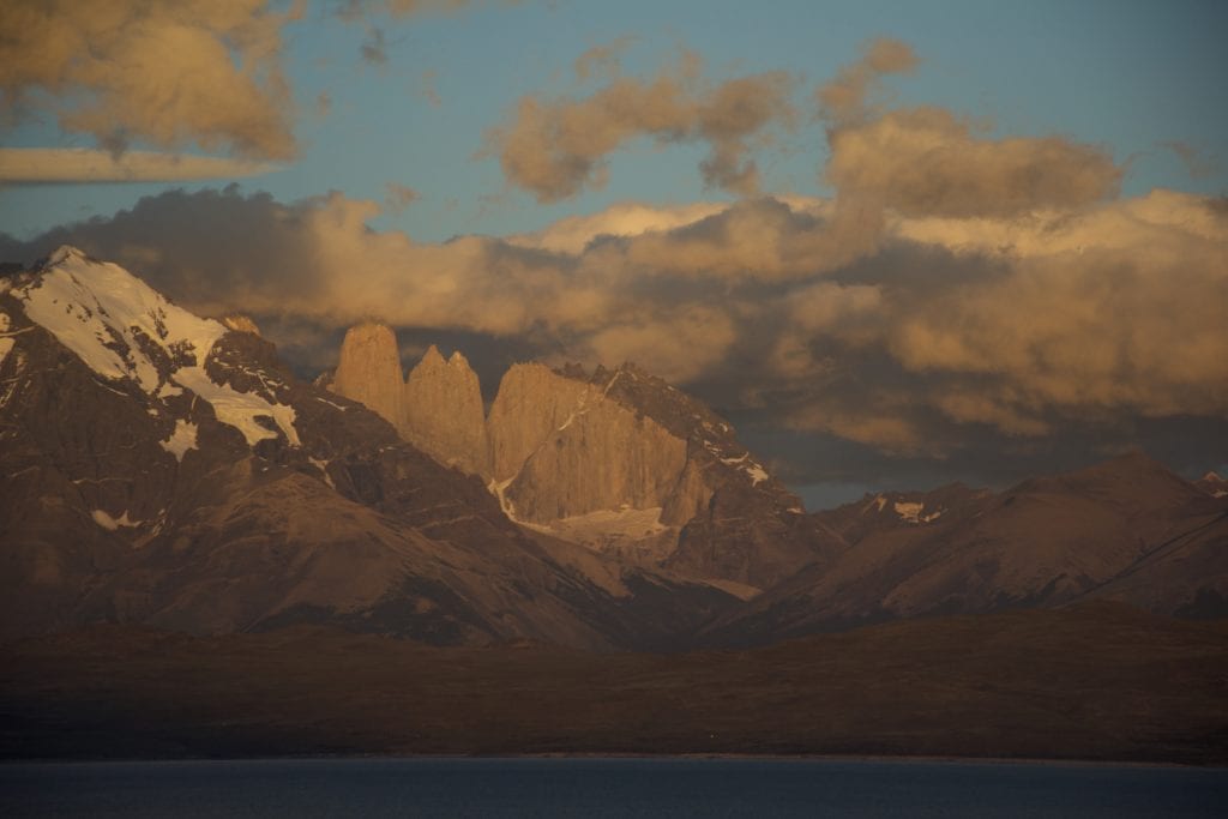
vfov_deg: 8.7
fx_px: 5373
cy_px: 410
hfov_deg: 13.0
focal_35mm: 158
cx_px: 614
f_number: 5.6
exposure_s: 1/320
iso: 400
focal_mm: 105
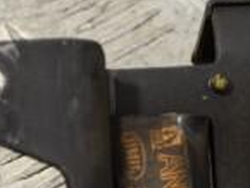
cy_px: 141
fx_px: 1720
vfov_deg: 6.2
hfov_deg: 8.3
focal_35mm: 238
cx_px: 252
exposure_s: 1/30
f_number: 5.3
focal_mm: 40
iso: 125
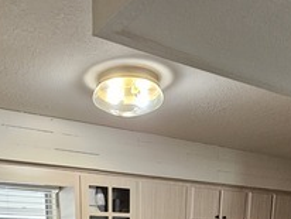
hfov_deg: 44.6
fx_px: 353
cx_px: 126
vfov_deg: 24.8
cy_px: 343
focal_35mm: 42
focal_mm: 2.2
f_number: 2.2
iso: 400
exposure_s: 1/60
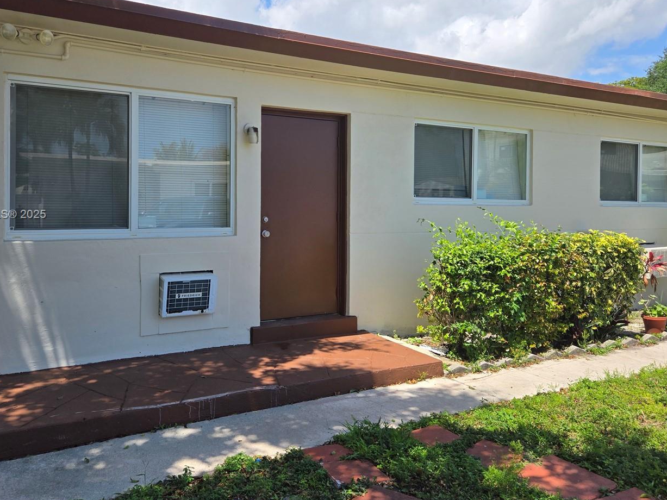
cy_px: 215
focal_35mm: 30
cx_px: 307
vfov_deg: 46.7
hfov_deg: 59.9
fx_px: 578
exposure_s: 1/2921
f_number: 1.8
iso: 50
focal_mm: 5.4
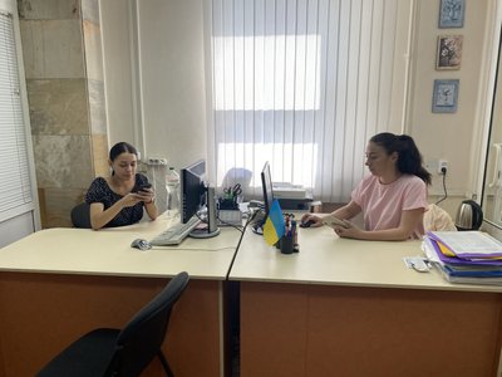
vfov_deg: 53.1
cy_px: 188
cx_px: 251
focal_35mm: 26
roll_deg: +0.0
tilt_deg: -11.3
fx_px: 377
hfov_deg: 67.3
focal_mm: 4.25
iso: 32
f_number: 1.8
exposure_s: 1/117
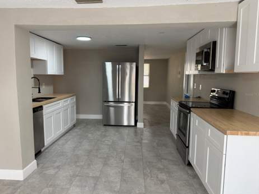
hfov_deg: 69.4
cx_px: 125
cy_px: 94
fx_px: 187
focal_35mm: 25
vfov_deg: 54.9
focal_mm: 6.76
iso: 125
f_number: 1.78
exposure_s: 1/121
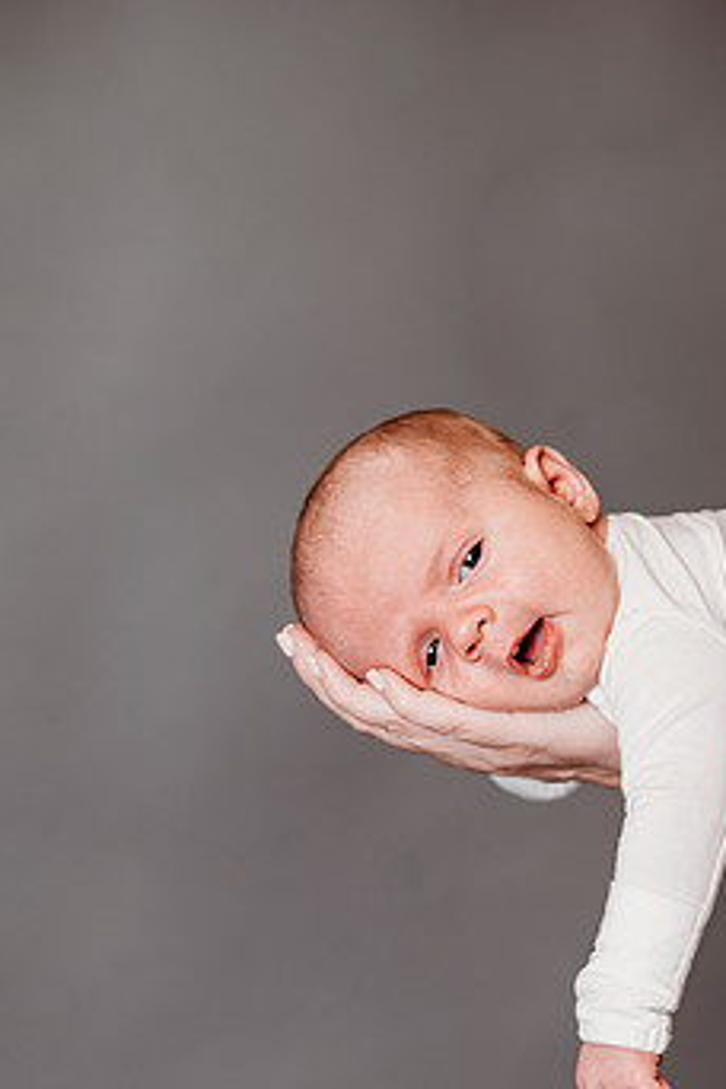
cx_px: 417
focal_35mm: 112
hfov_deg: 12.2
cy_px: 685
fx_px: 3388
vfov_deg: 18.2
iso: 160
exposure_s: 1/160
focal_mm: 85
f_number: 2.5
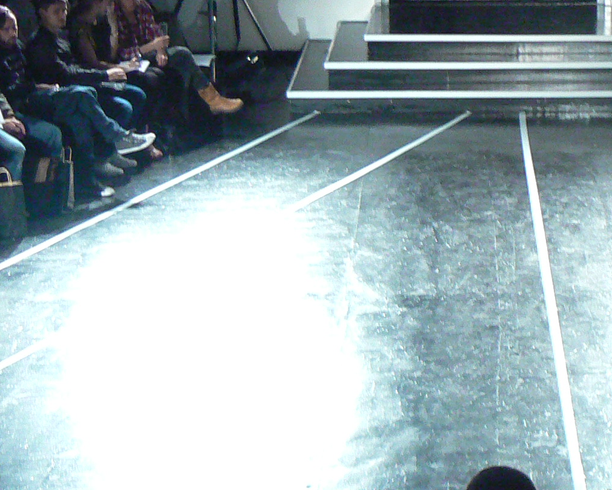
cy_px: 180
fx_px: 1775
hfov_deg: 18.6
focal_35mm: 98
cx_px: 711
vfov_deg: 15.7
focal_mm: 6
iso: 200
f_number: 2.8
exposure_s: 1/15
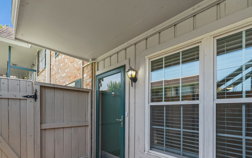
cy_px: 106
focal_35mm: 17
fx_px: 117
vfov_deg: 66.0
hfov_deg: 94.3
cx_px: 119
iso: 100
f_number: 8
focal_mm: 12
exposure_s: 1/60
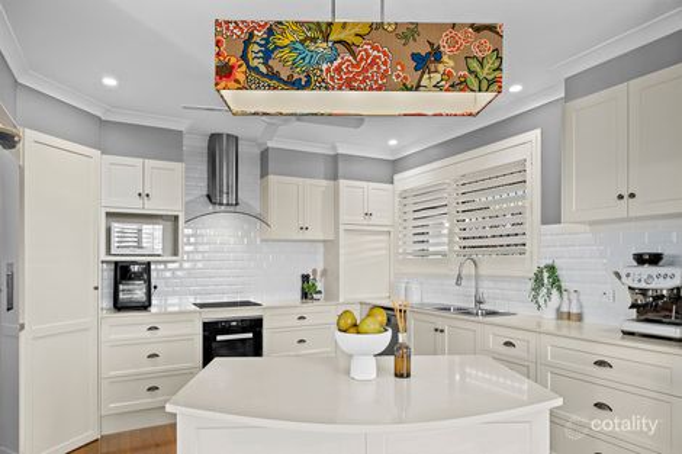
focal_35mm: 21
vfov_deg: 59.5
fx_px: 398
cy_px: 227
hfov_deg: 81.2
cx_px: 341
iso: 200
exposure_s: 1/2.5
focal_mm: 21
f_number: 8
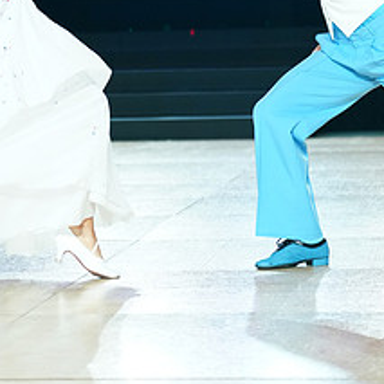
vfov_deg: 10.6
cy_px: -63
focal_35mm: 162
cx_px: 190
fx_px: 2033
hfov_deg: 10.8
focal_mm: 70
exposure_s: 1/400
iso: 2000
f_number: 2.8
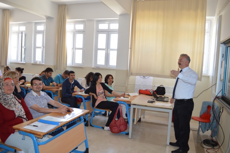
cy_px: 76
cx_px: 115
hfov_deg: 67.4
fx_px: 172
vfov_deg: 47.9
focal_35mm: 27
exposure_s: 1/80
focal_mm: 18
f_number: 4
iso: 400
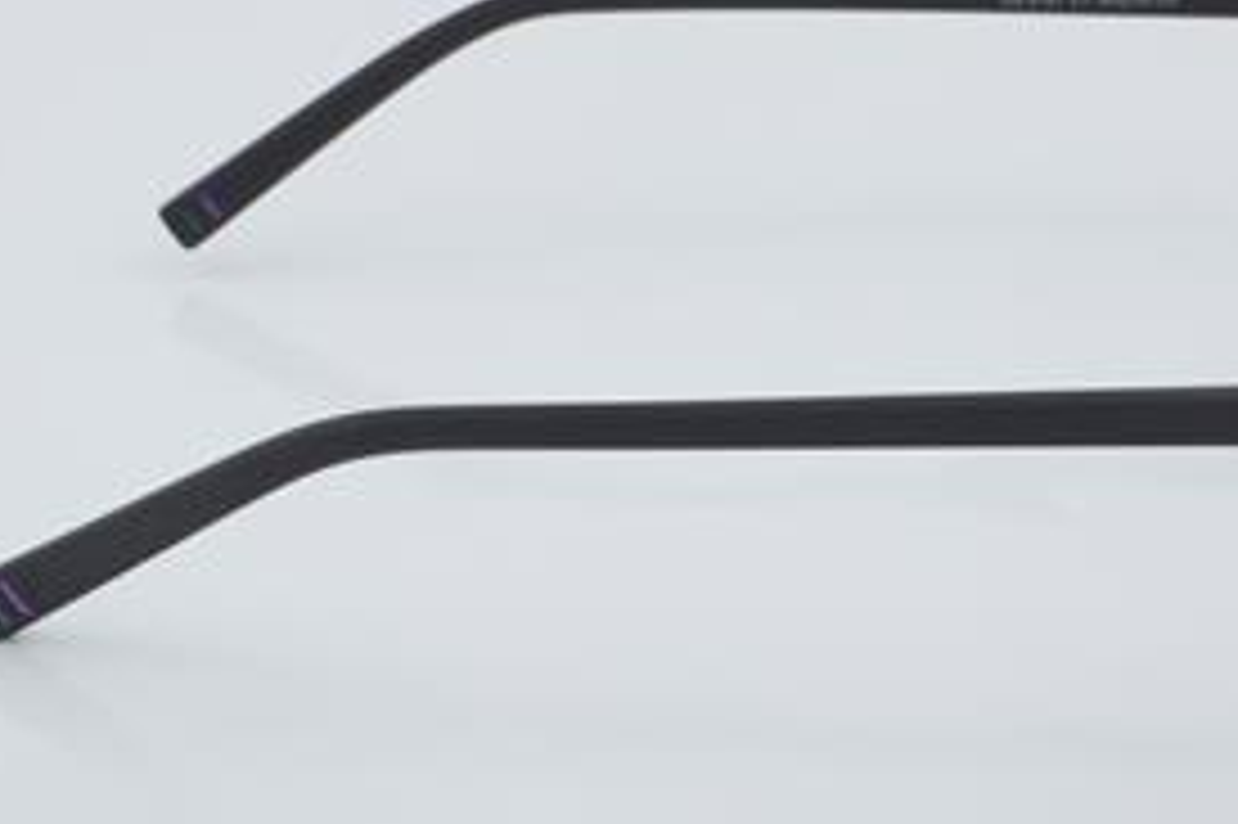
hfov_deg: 18.7
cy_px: 306
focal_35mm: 109
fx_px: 3746
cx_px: 797
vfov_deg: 12.5
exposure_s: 1/4
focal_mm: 50
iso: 100
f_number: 32
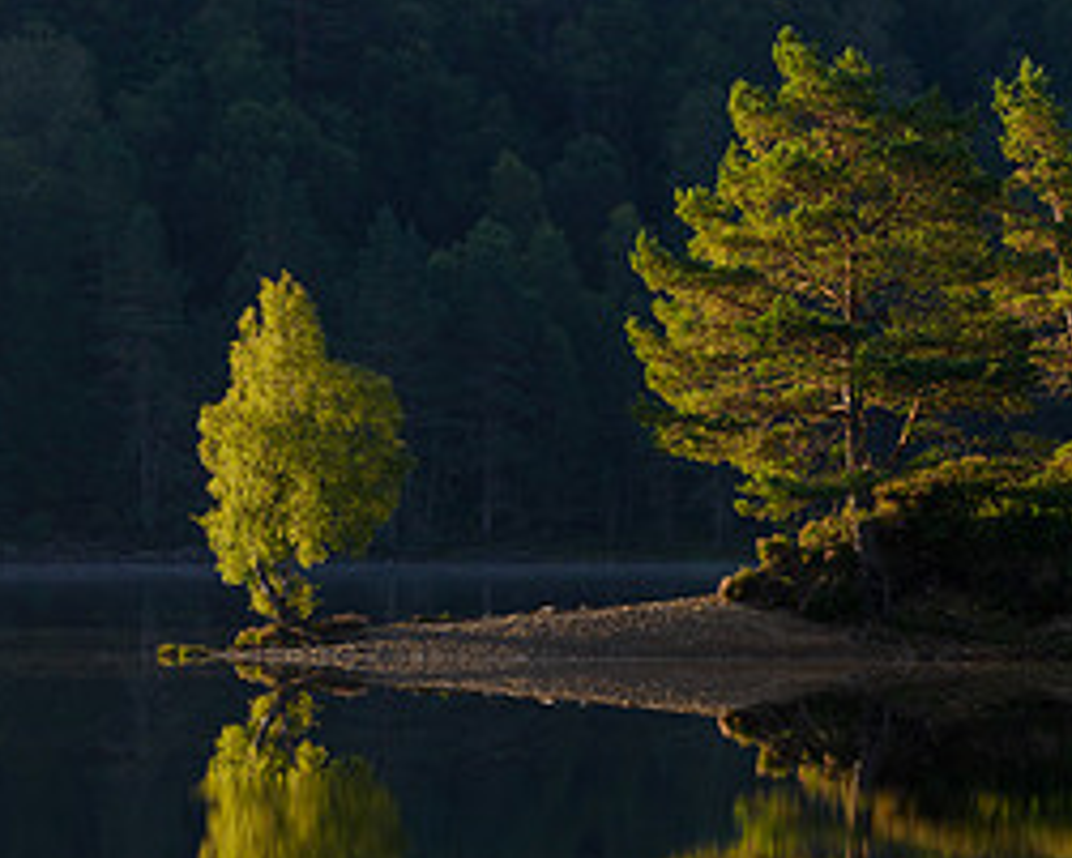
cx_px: 532
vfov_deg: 3.9
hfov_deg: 4.8
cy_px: 649
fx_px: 12759
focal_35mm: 402
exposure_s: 1/125
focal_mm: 115
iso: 200
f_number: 7.1
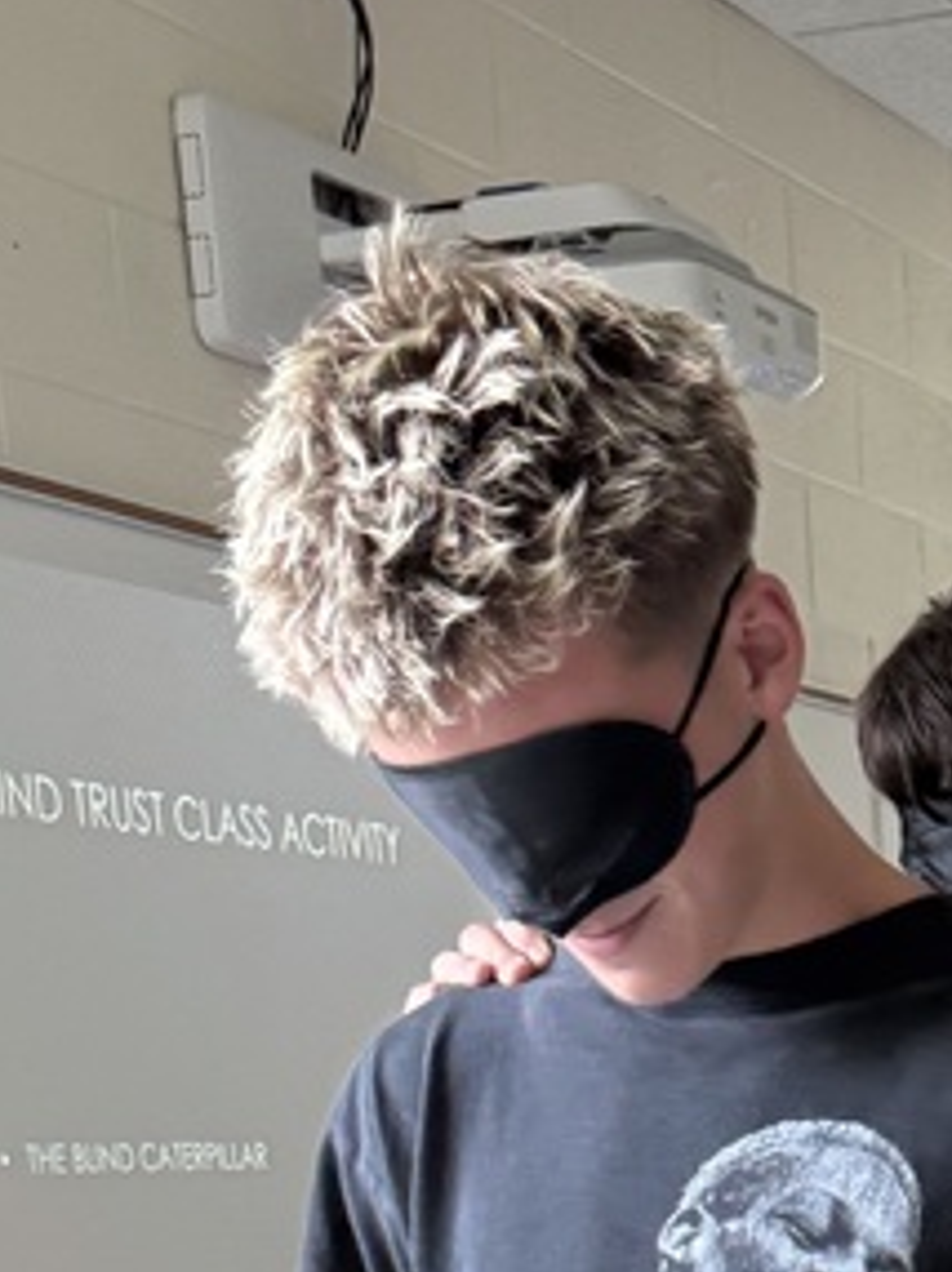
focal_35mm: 86
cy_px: 2033
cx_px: 1272
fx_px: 3158
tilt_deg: -11.8
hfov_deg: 16.2
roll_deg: +0.6
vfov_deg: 19.2
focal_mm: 6.76
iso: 160
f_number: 1.78
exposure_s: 1/121
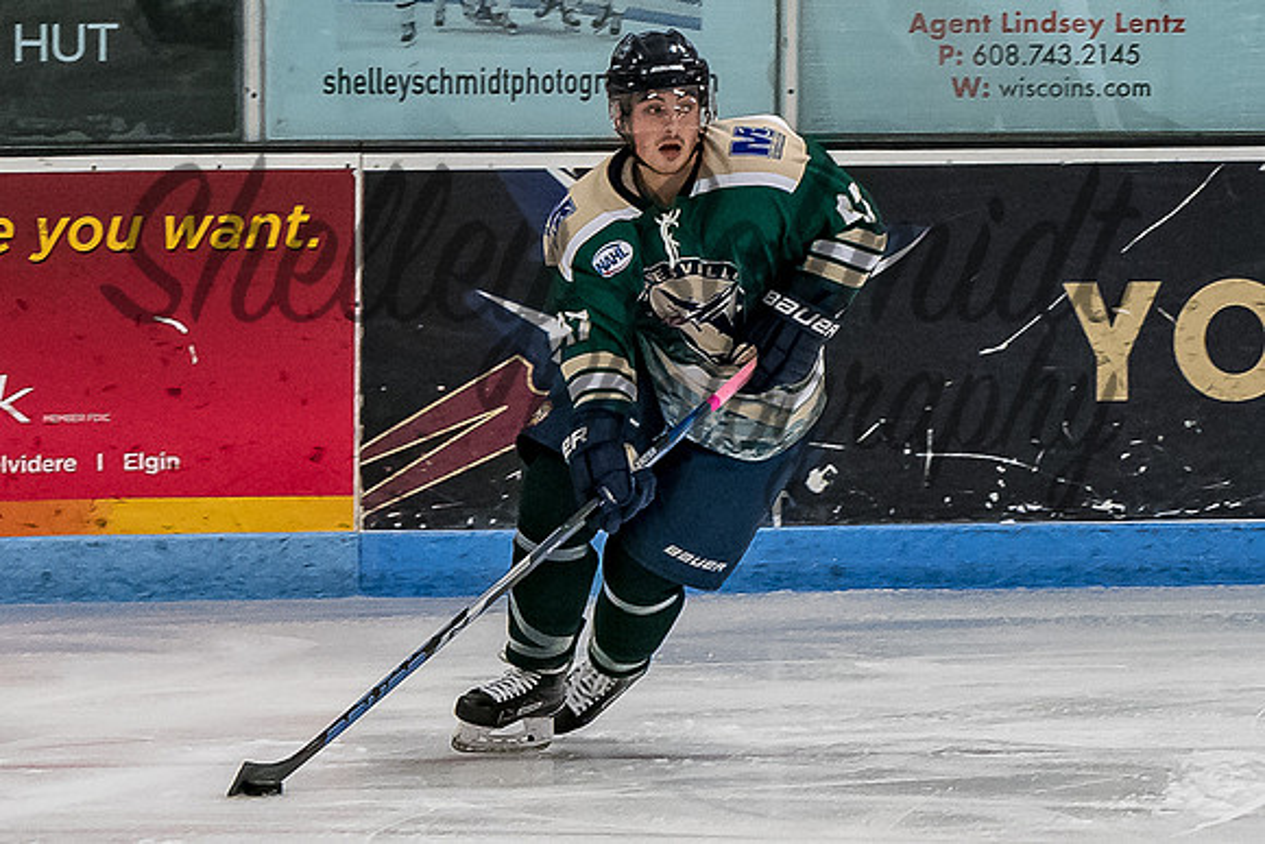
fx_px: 18703
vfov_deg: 2.6
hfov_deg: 3.9
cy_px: 335
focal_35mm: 532
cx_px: 898
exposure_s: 1/800
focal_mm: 125
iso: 2500
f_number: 4
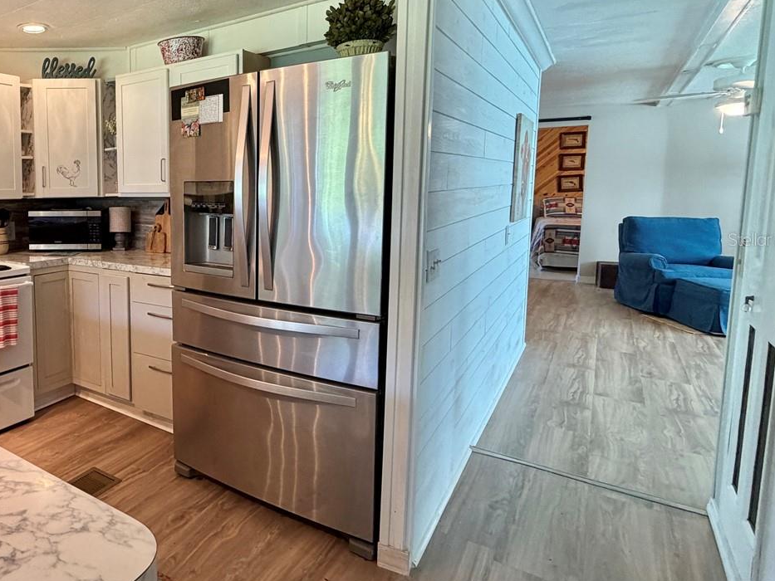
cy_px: 239
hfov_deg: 64.5
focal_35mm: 24
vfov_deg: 56.5
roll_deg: +1.3
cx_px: 142
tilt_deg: -6.1
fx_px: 537
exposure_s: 1/120
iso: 250
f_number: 2.2
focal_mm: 2.22
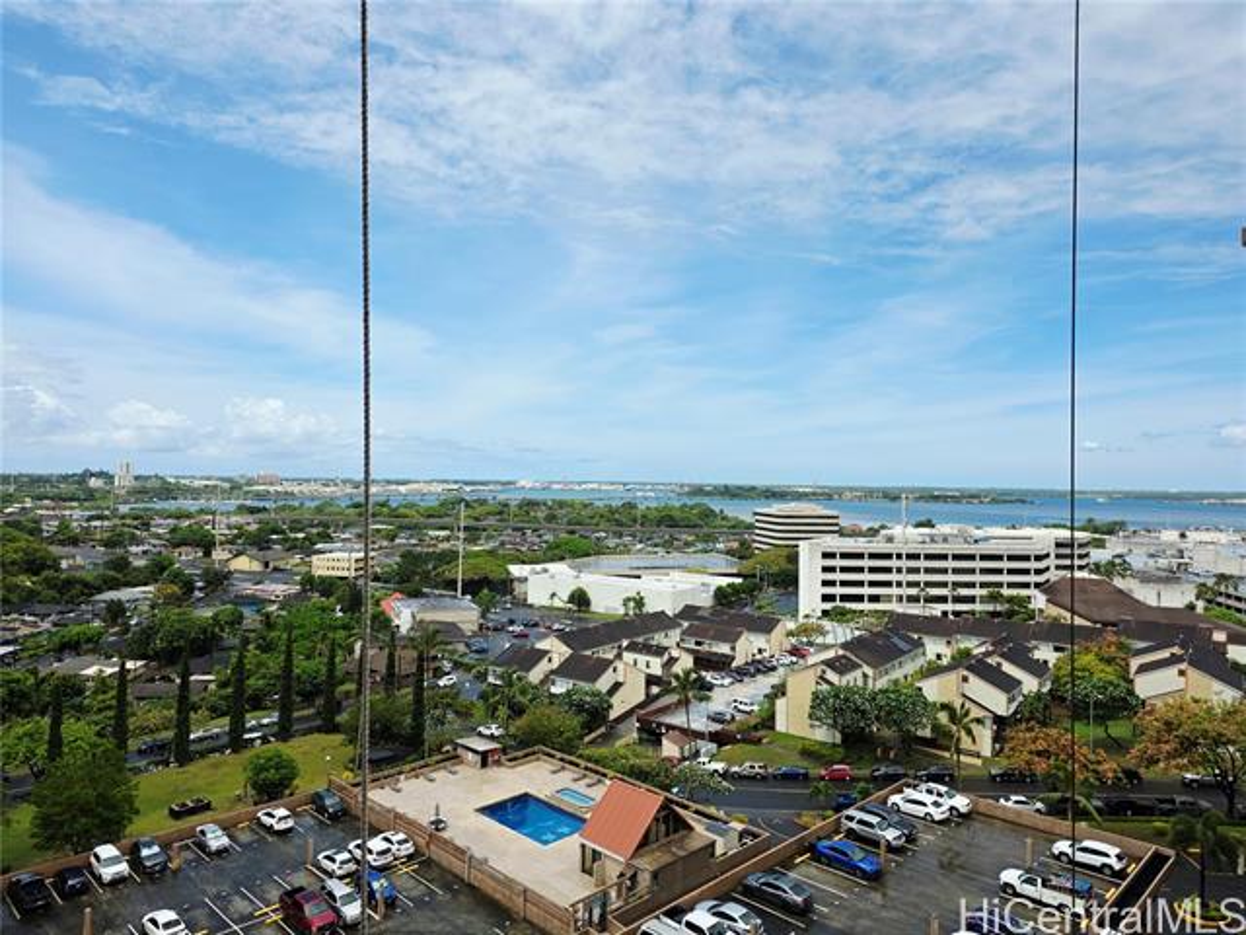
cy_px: 468
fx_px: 828
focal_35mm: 23
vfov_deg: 58.9
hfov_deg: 73.9
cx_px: 623
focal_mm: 6.25
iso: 80
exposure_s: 1/7944
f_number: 1.7
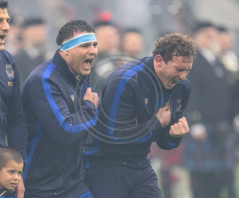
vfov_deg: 1.5
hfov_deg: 1.8
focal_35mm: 1037
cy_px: 123
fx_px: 7439
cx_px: 81
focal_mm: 560
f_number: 4
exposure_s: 1/1250
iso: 1250
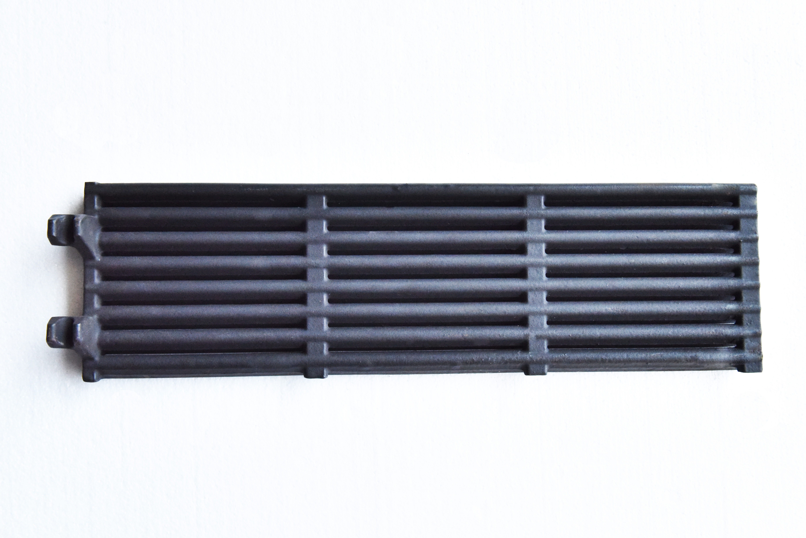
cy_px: 269
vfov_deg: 38.9
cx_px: 403
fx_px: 761
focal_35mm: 34
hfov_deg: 55.8
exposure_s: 1/1250
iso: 10000
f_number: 14
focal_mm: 34
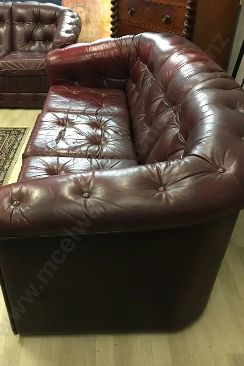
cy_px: 186
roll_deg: -2.7
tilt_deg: -33.2
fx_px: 315
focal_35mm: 31
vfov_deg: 60.3
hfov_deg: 42.3
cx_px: 111
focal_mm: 4.15
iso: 80
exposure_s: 1/17
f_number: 2.2
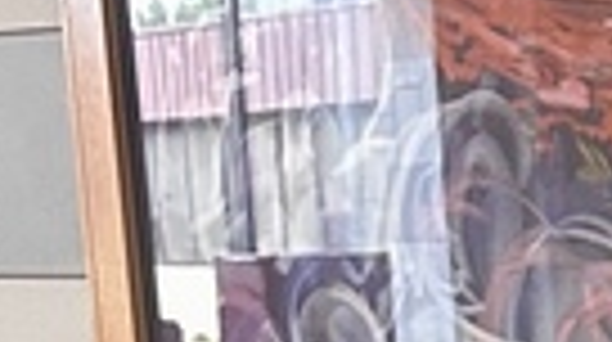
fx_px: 3192
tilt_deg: -12.6
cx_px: 1480
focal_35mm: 197
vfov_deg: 5.8
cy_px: 936
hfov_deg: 9.7
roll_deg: +0.3
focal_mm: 6.86
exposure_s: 1/60
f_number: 1.78
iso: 500
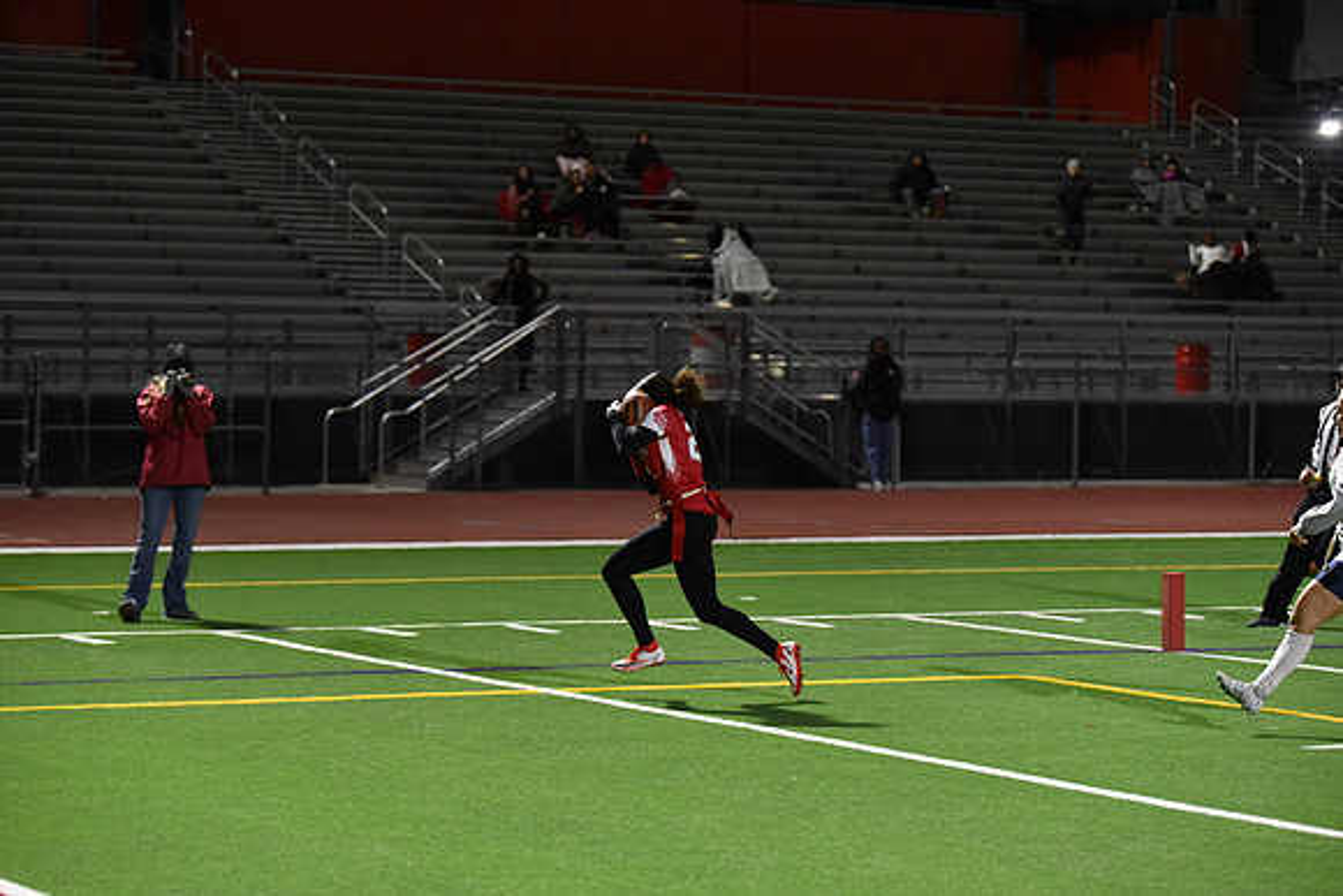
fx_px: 3918
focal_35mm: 105
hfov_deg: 19.5
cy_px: 448
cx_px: 672
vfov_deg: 13.0
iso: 5600
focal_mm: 105
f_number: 2.8
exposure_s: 1/640
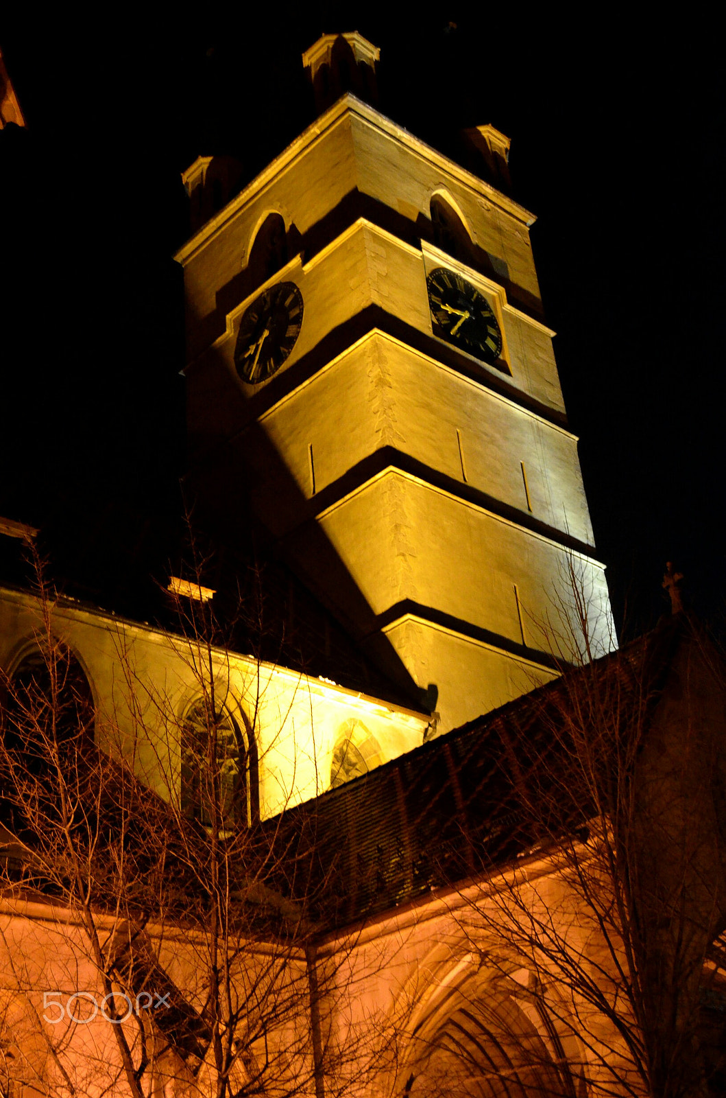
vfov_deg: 42.4
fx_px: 1414
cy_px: 549
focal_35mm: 46
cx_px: 363
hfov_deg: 28.8
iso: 3200
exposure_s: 1/20
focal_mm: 31
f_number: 4.2
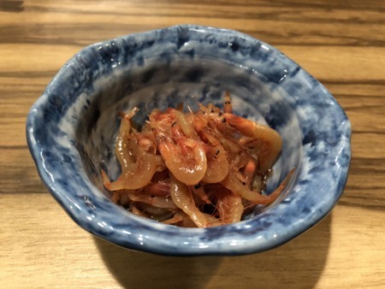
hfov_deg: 63.4
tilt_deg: -48.9
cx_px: 192
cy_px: 144
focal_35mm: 28
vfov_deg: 49.8
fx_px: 312
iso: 125
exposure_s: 1/4
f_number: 1.8
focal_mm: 4
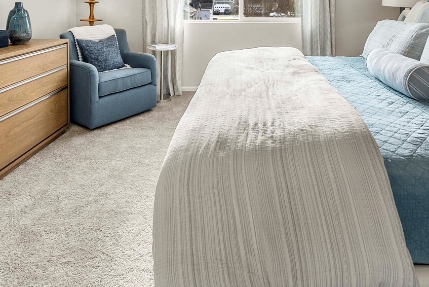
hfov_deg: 69.3
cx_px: 224
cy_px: 14
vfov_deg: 43.9
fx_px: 310
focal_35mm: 26
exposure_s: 1/30
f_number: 7.1
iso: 640
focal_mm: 13
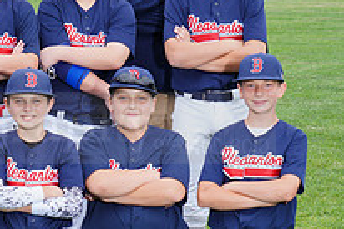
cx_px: -48
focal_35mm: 214
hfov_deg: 9.5
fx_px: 2043
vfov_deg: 6.4
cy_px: 114
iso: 200
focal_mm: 76
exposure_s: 1/200
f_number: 9
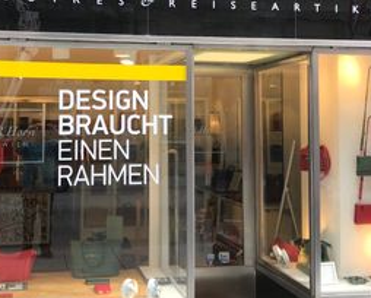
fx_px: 605
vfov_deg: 27.5
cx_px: 142
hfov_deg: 33.9
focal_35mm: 55
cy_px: 92
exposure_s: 1/271
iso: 20
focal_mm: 3.99
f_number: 1.8
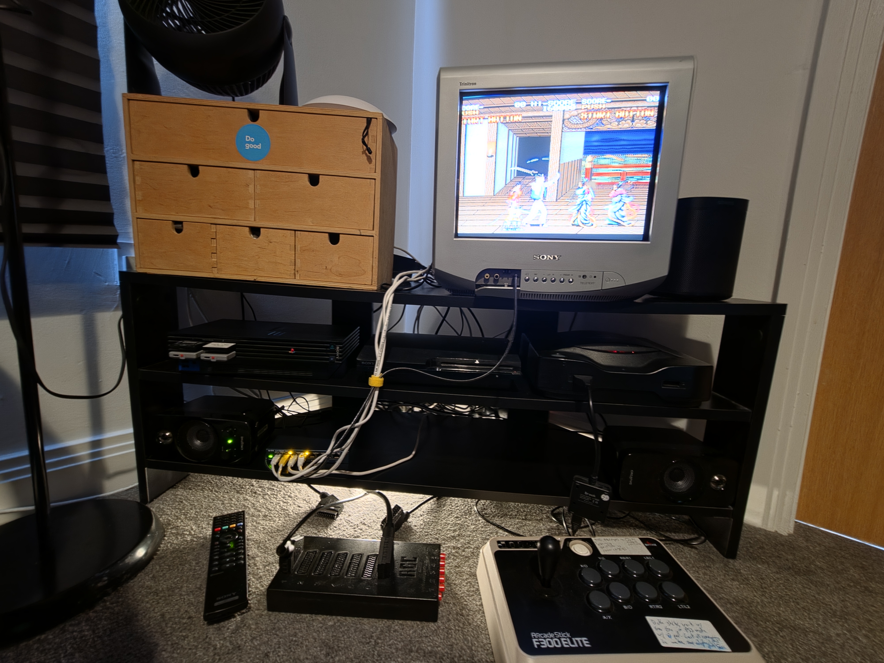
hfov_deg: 106.2
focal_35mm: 13
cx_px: 442
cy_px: 332
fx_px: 332
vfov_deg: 89.9
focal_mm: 2.2
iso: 400
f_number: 2.2
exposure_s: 1/9.08
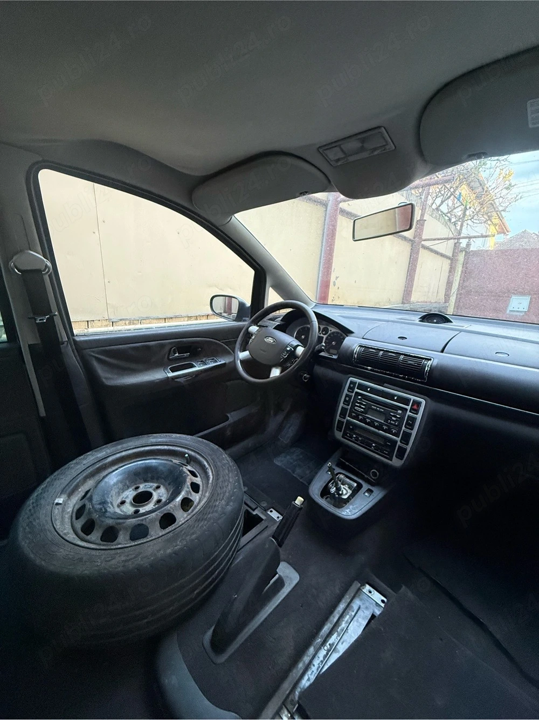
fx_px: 291
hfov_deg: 85.7
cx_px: 270
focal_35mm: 14
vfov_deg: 102.1
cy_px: 360
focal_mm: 2.22
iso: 400
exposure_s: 1/60
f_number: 2.2
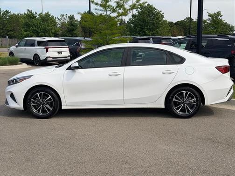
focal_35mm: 48
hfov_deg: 39.7
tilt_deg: -8.0
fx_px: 326
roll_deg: +0.4
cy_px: 88
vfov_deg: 30.3
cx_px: 118
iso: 64
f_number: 1.78
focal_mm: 6.76
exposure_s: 1/5208
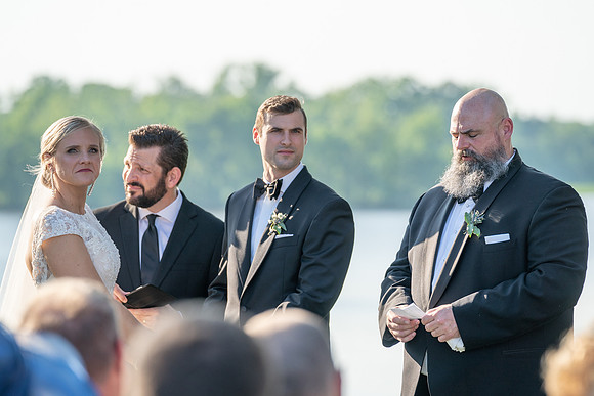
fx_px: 3359
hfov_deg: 10.1
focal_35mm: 204
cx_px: 300
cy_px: 164
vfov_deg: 6.8
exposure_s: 1/640
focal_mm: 174
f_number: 4
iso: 100
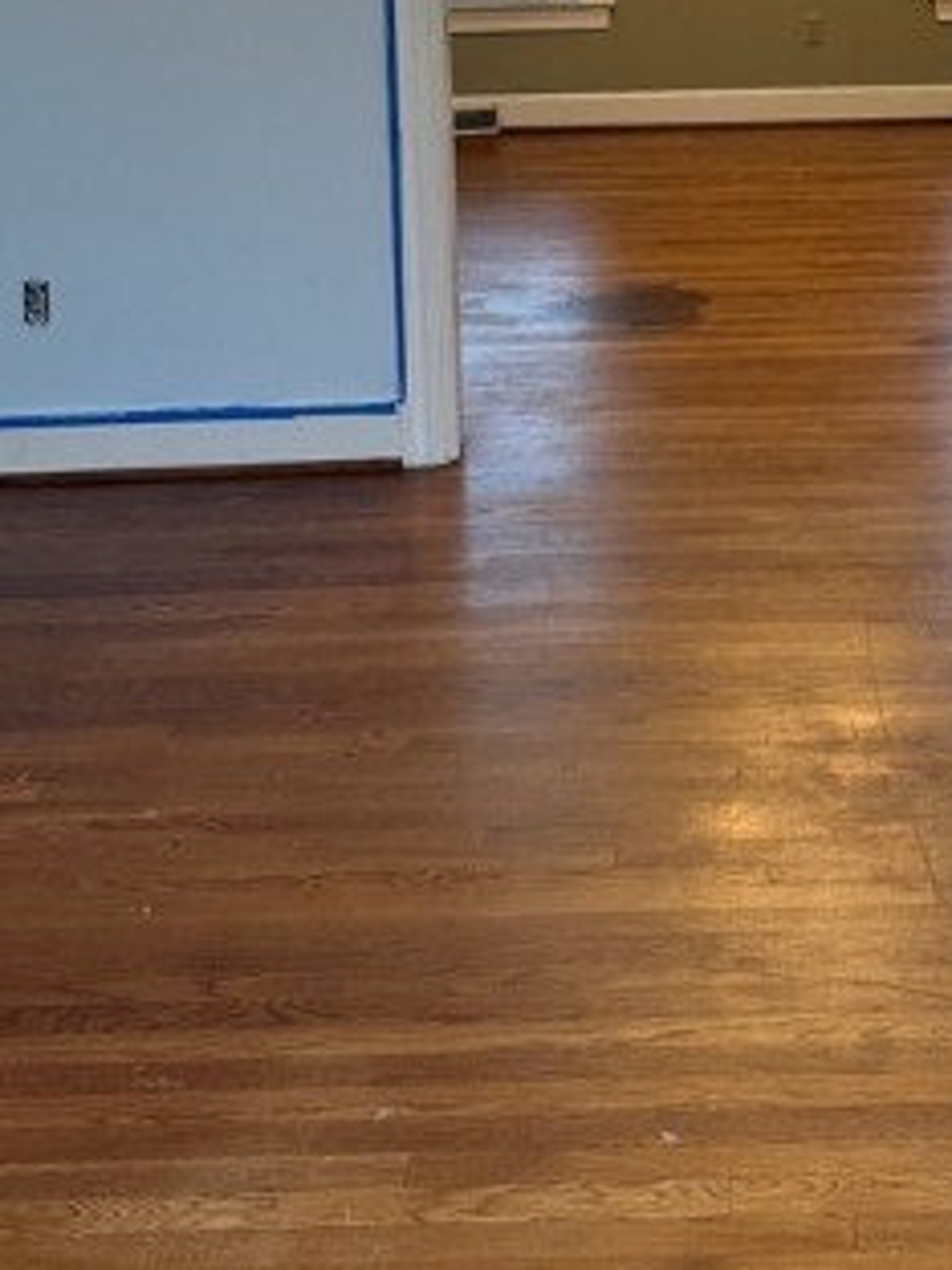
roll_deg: +2.4
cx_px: 749
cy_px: -16
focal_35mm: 59
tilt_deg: -4.6
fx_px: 2163
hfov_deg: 24.5
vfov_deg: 30.3
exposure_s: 1/60
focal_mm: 6.76
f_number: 1.78
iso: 250
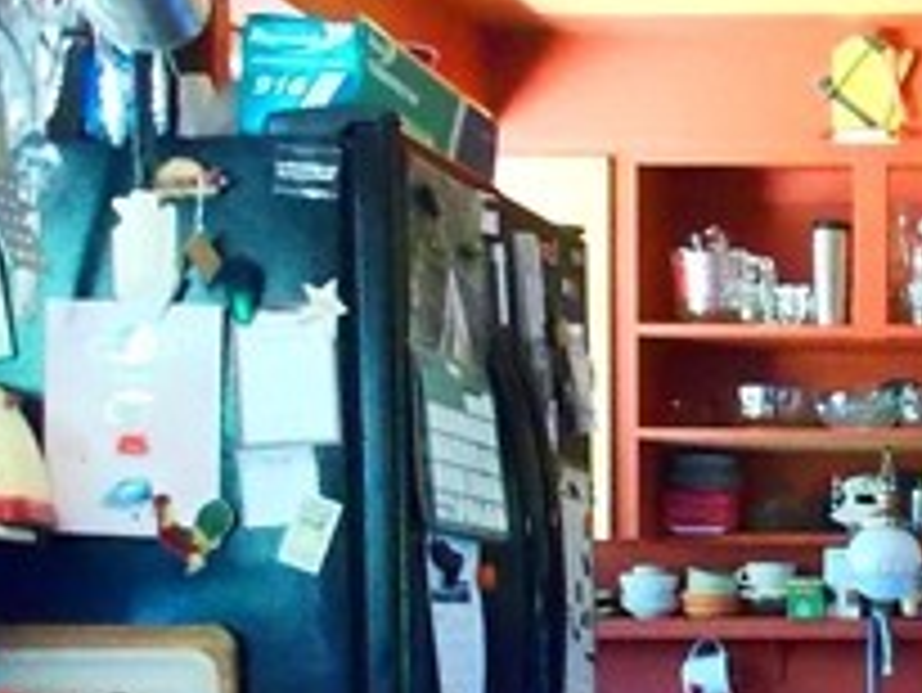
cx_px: 1232
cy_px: 860
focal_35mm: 115
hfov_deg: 16.1
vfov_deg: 12.5
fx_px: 3065
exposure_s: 1/15
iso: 400
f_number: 3.1
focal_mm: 4
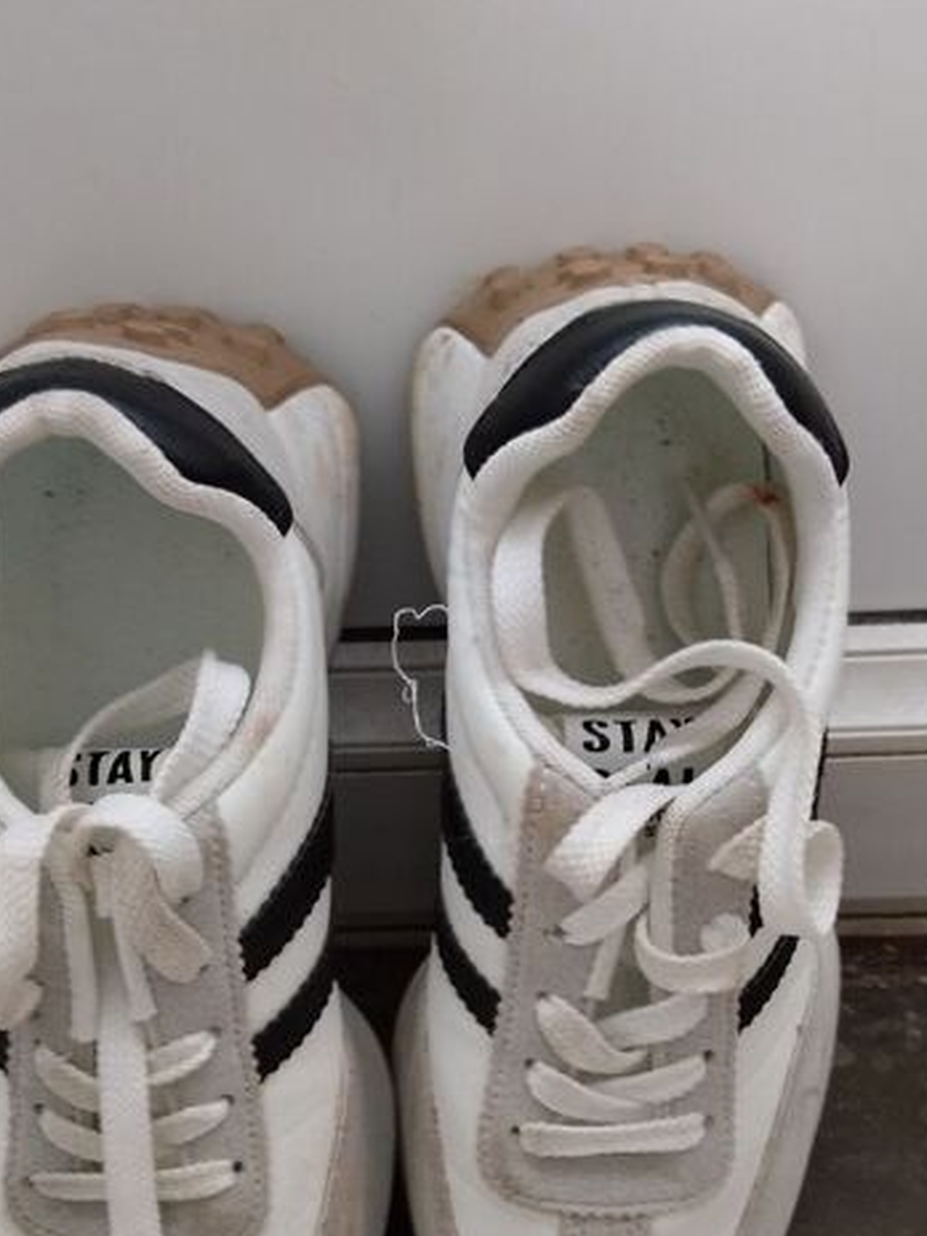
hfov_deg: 36.0
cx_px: 456
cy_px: 839
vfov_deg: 46.0
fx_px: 1428
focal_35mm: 40
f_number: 1.8
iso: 320
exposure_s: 1/25
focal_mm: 3.96
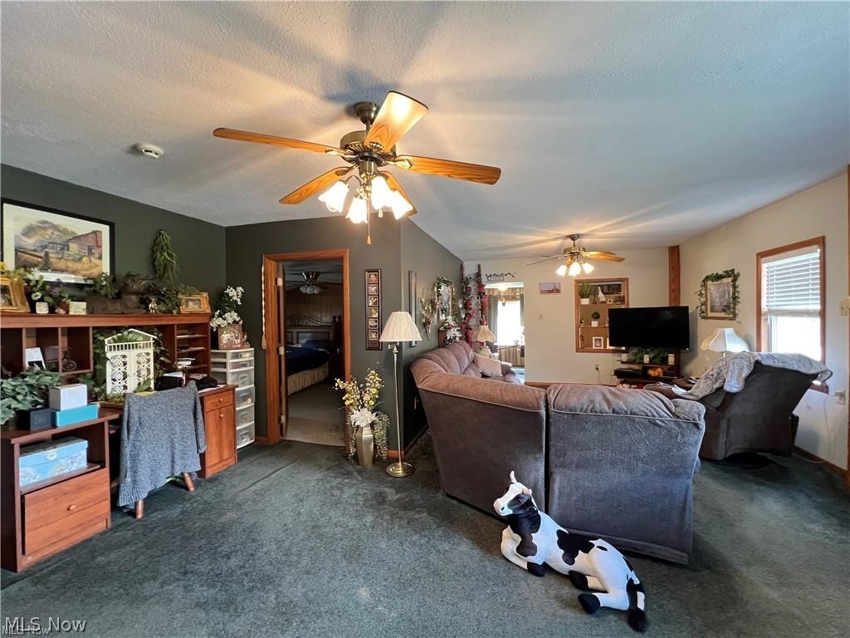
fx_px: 319
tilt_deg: -0.7
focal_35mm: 13
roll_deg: +1.6
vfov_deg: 89.9
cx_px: 425
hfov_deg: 106.2
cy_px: 319
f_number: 1.8
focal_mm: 1.57
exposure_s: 1/60
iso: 500
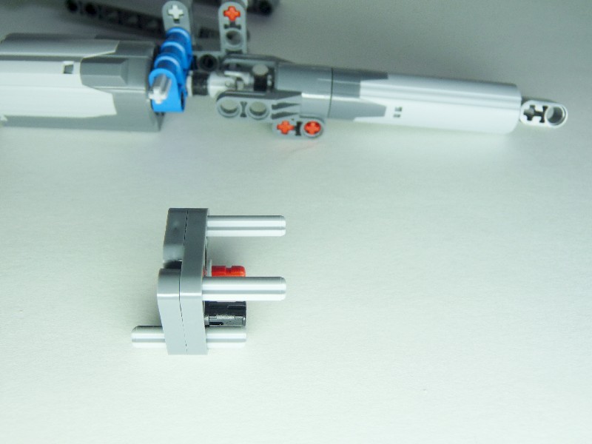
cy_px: 222
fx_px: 599
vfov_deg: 40.7
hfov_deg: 52.6
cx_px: 296
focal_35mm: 35
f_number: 3
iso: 100
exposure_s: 1/60
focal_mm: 6.2
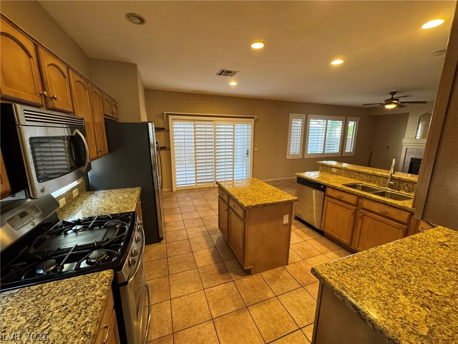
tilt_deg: -12.5
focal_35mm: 14
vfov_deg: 85.7
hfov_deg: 102.1
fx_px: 185
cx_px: 229
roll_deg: -0.3
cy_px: 172
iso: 200
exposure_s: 1/60
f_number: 2.2
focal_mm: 2.22
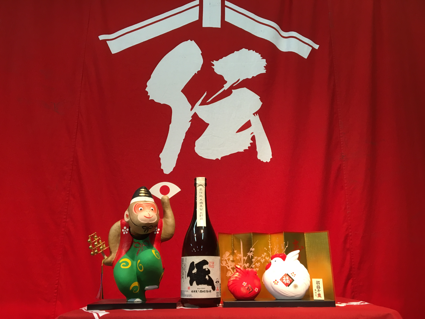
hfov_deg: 61.7
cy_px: 160
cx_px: 212
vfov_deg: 48.2
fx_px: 356
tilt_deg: +14.6
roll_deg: +0.8
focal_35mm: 29
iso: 80
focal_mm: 4.15
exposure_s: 1/30
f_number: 2.2
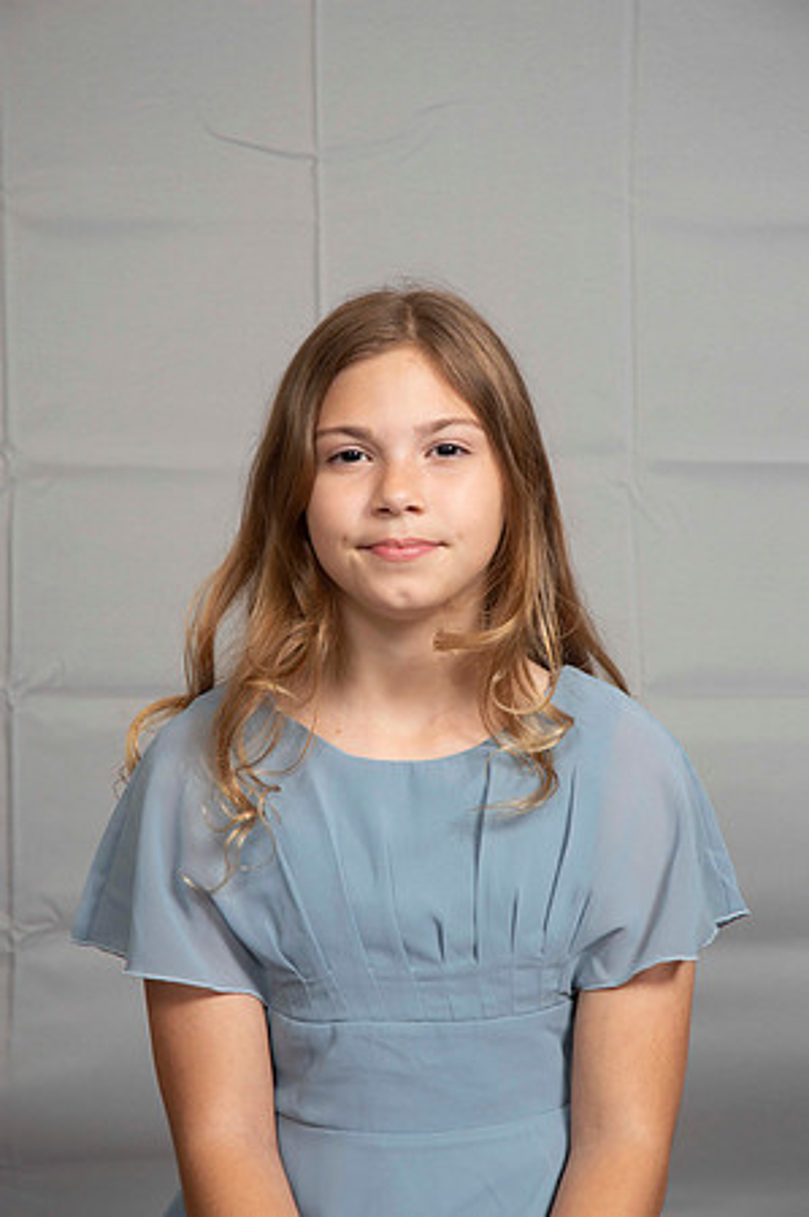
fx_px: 3547
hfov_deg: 13.0
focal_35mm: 105
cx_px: 404
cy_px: 608
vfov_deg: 19.5
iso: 100
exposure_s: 1/60
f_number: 6.3
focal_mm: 70
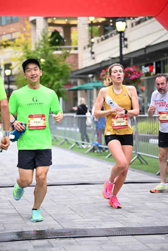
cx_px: 84
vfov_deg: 22.1
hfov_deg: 14.9
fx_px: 644
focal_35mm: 92
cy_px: 126
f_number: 2.8
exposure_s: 1/1250
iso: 1250
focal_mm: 92
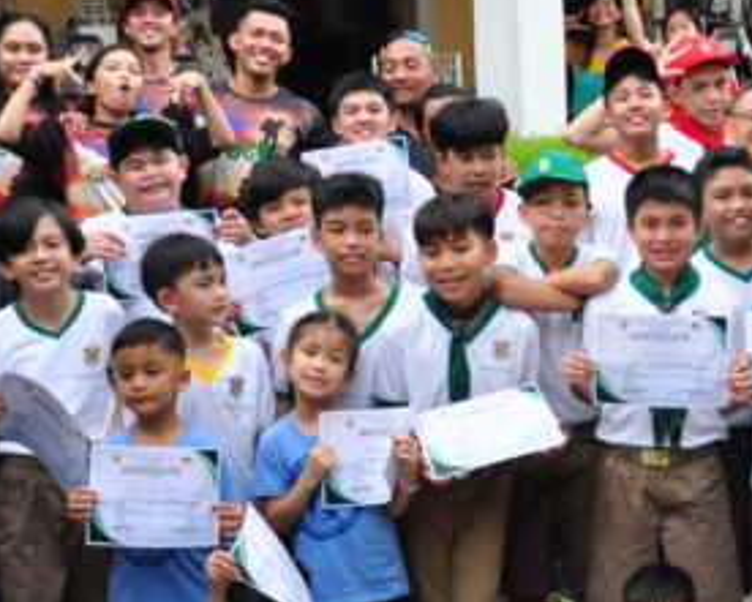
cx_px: 627
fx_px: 2093
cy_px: 390
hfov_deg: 20.1
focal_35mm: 94
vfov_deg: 16.3
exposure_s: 1/640
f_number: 3.8
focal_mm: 24
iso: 800
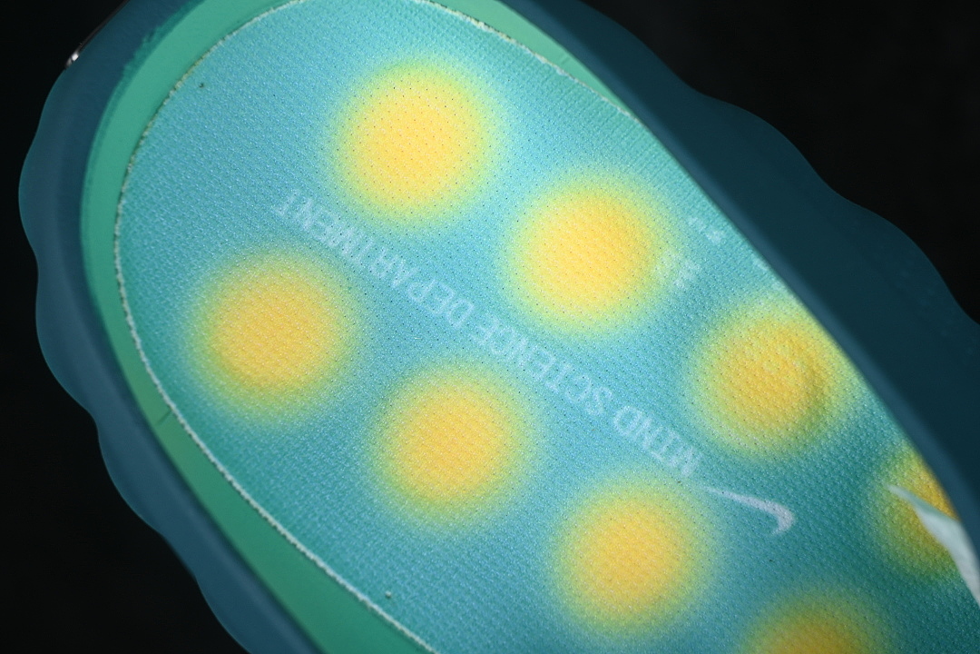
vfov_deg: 18.2
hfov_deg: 27.0
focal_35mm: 75
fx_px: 2042
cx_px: 490
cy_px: 327
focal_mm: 50
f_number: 7.1
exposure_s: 1/80
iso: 160
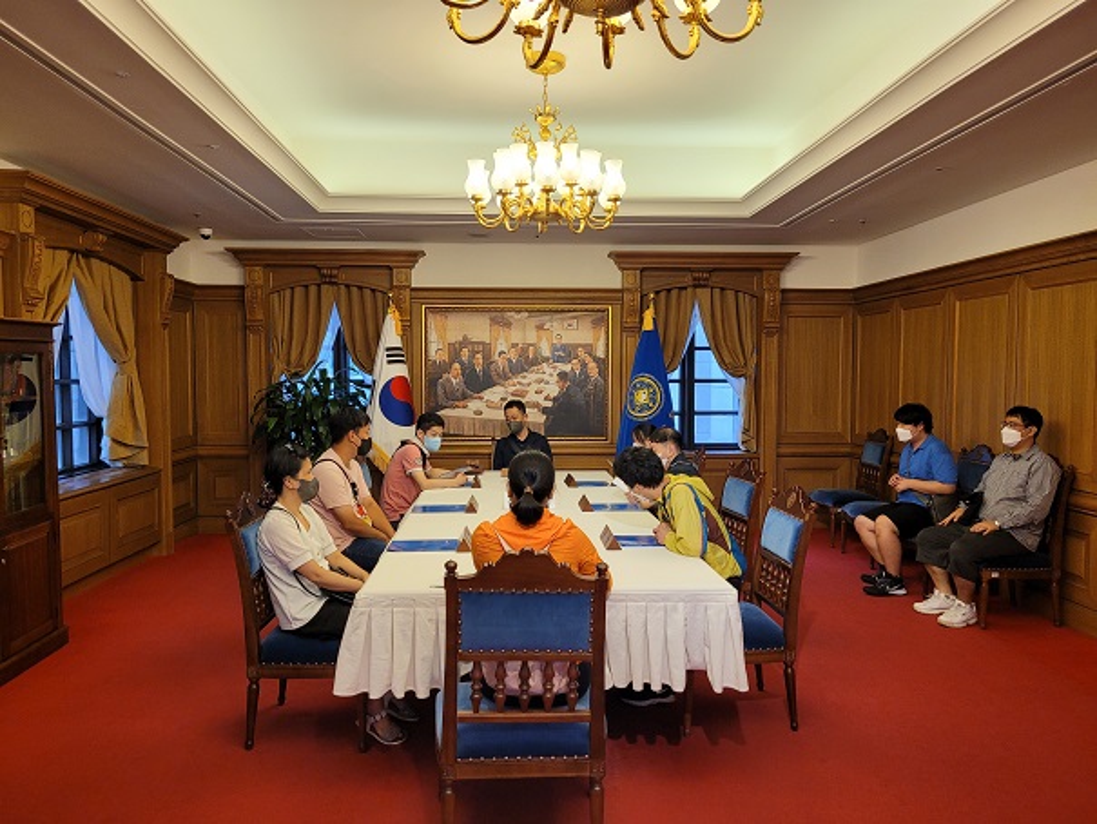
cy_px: 412
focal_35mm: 26
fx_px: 824
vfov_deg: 53.1
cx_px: 548
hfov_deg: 67.3
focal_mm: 5.4
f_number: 1.8
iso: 200
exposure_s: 1/120
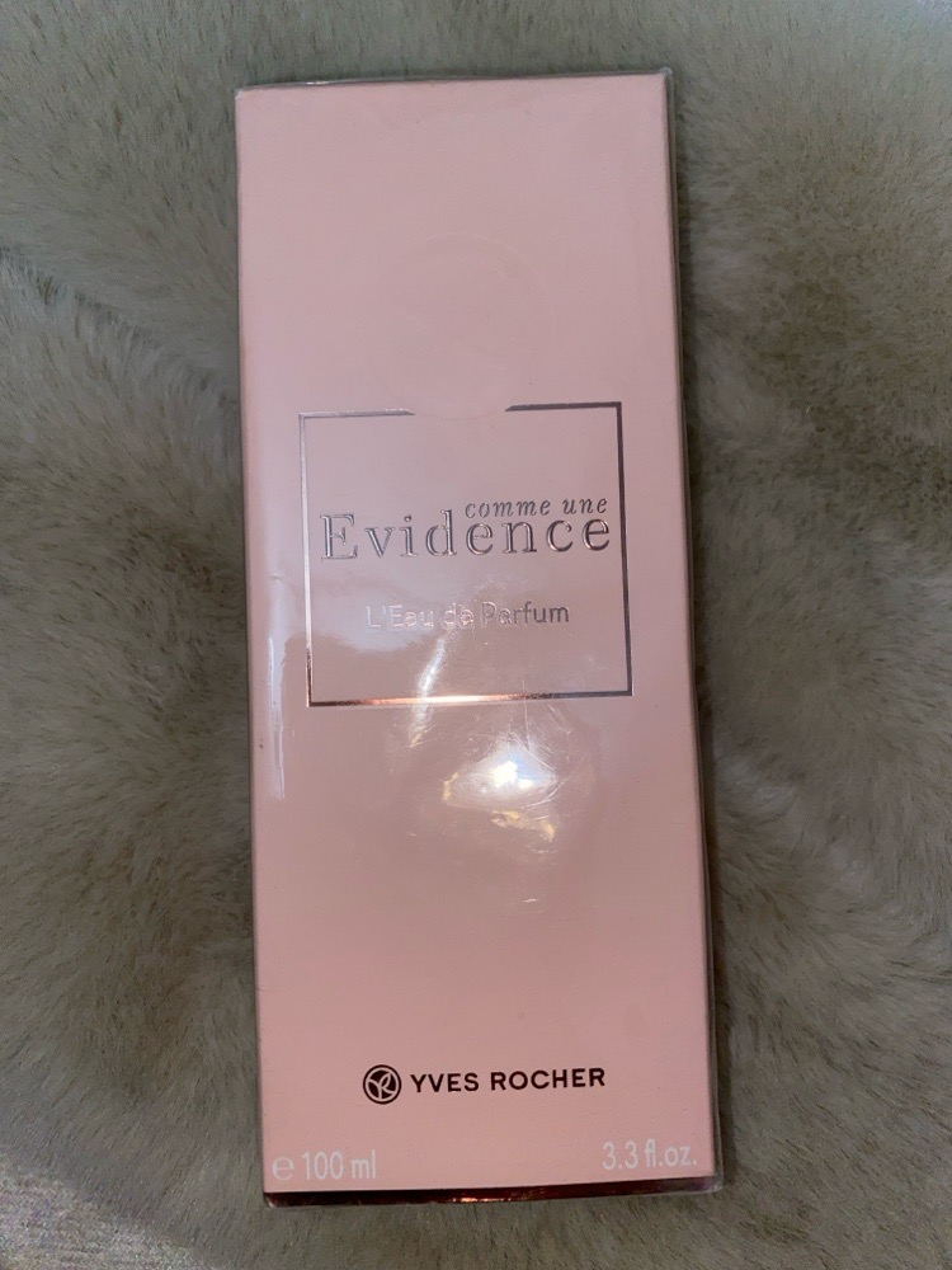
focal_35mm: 26
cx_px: 476
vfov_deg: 67.3
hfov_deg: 53.1
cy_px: 635
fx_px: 953
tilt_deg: -78.5
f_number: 1.8
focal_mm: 4.25
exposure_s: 1/61
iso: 32
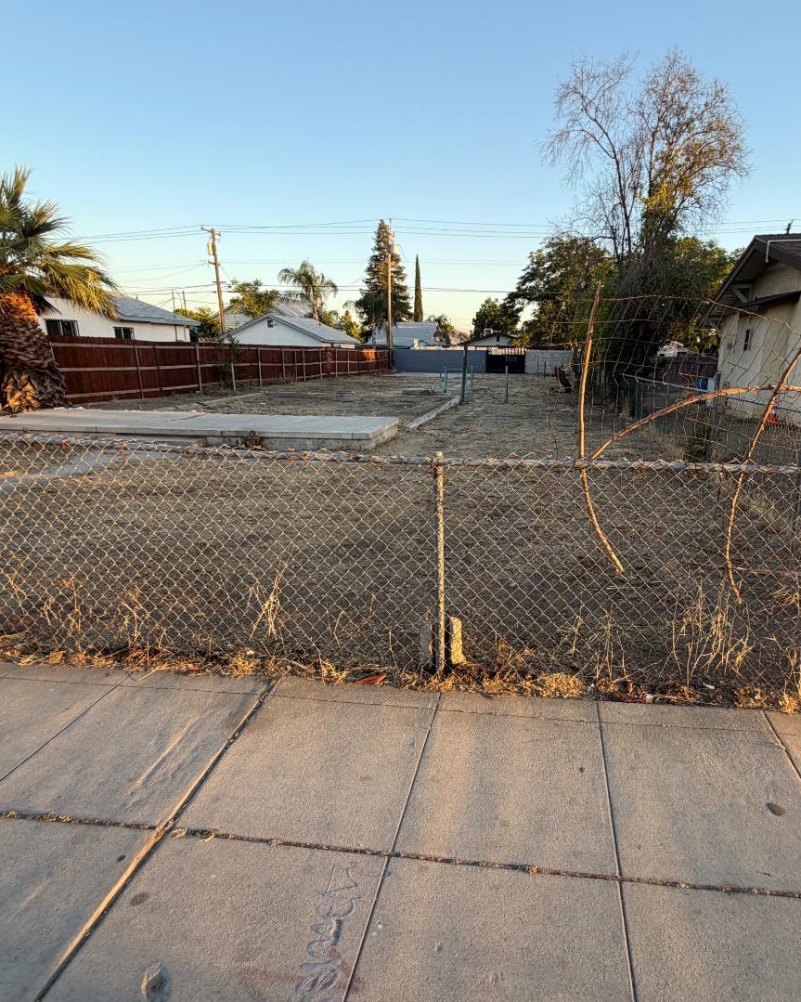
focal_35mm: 19
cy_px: 494
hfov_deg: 69.9
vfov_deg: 83.3
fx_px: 563
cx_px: 492
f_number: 2.2
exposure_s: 1/197
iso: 40
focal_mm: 2.22
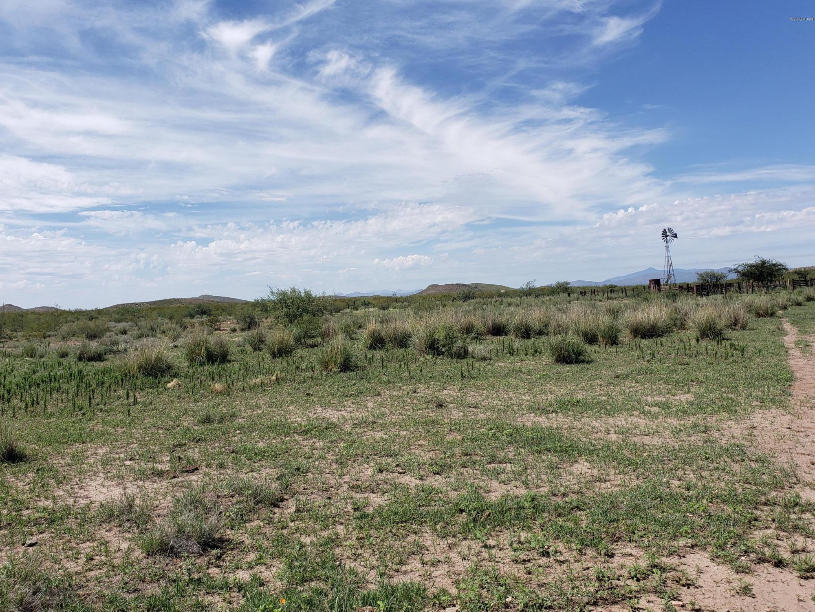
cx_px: 408
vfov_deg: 53.1
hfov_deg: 67.3
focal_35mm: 26
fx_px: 612
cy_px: 306
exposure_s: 1/1925
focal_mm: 4.3
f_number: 2.4
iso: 50
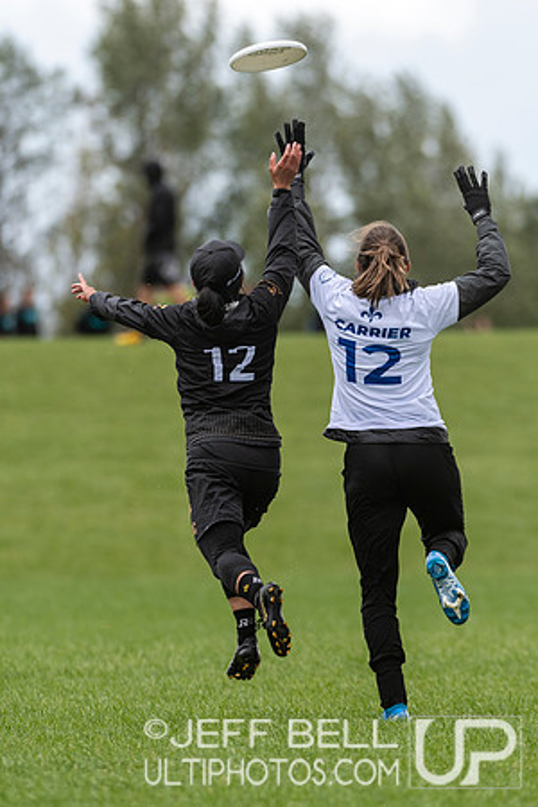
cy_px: 404
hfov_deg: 2.1
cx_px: 355
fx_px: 14626
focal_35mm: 653
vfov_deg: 3.2
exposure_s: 1/1000
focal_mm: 290
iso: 140
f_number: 4
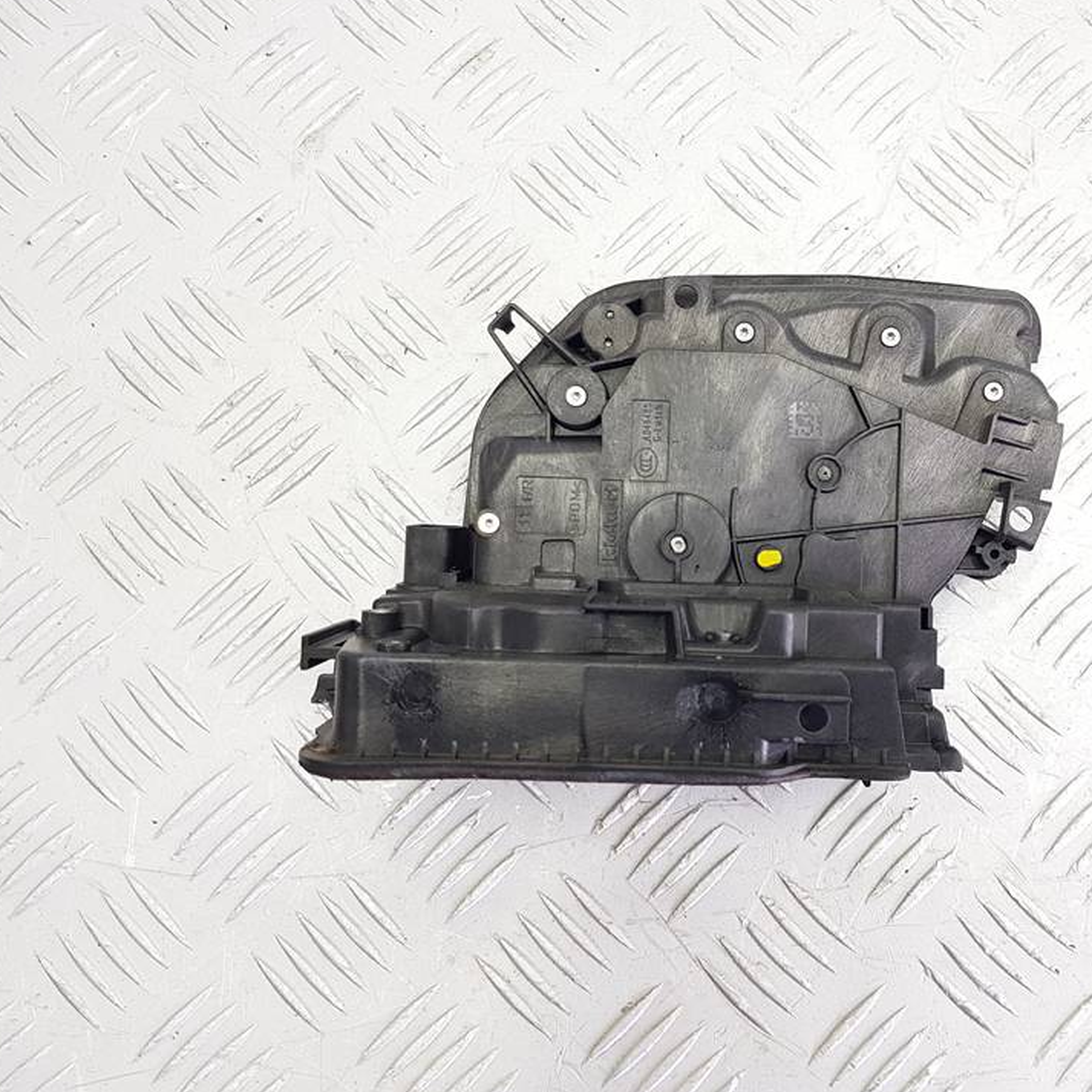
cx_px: 712
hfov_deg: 49.0
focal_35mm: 33
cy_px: 518
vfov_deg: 49.7
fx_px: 1178
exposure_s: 1/50
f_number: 1.7
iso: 64
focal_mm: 4.2
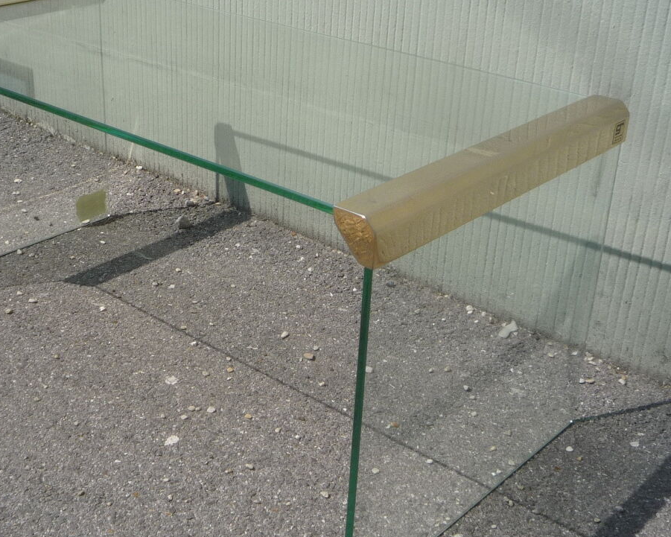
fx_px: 1033
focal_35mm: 52
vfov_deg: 29.1
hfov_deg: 35.8
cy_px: 255
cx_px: 254
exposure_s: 1/640
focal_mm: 5.2
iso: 100
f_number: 5.6
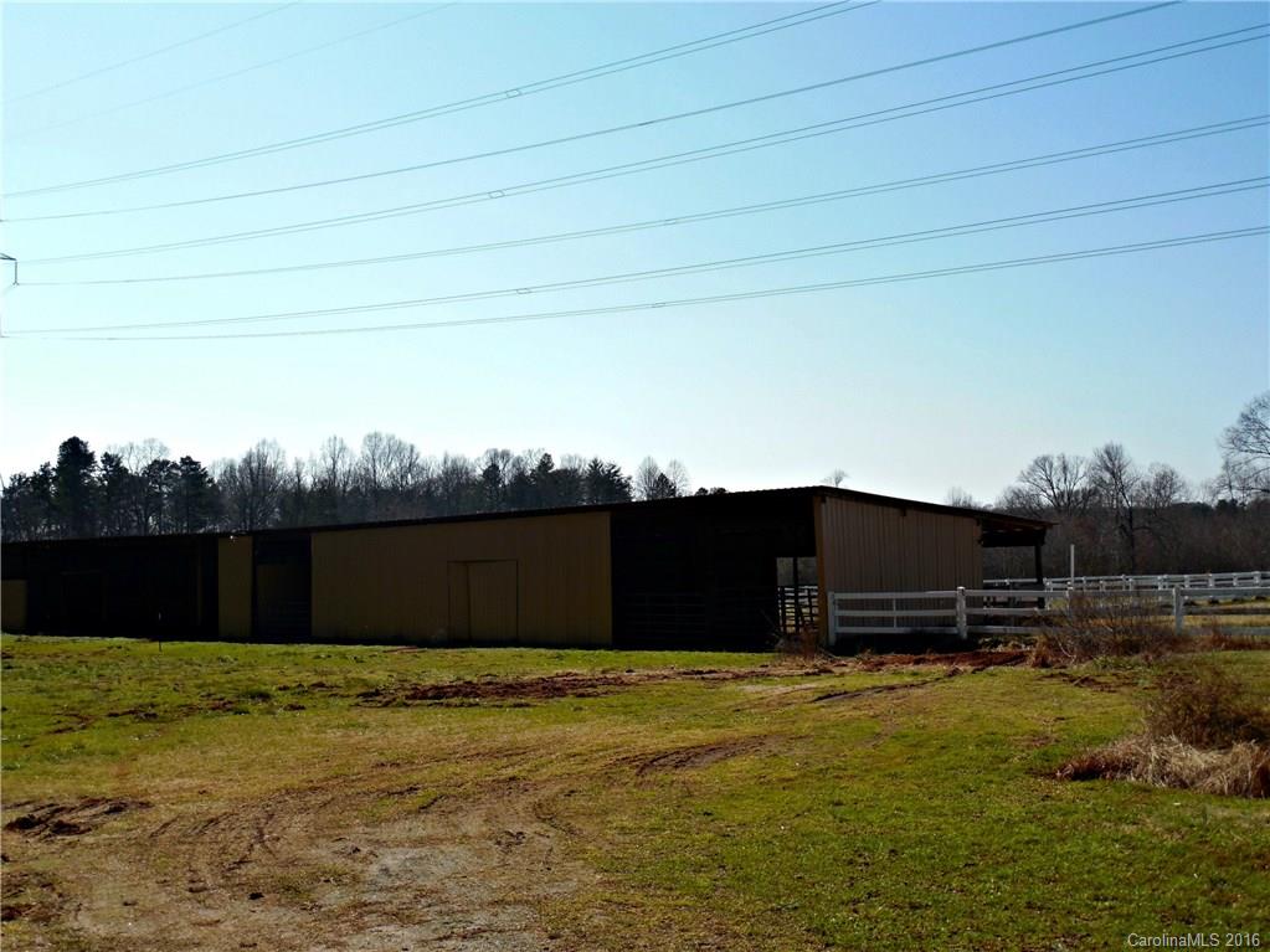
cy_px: 476
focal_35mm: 39
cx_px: 635
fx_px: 1431
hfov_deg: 47.9
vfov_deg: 36.8
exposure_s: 1/1000
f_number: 3.8
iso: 125
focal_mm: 7
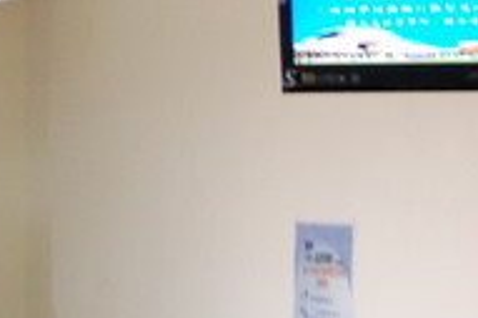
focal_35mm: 302
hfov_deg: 6.7
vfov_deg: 4.5
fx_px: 4004
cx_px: -365
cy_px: 298
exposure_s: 1/10
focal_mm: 55
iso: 800
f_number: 5.6
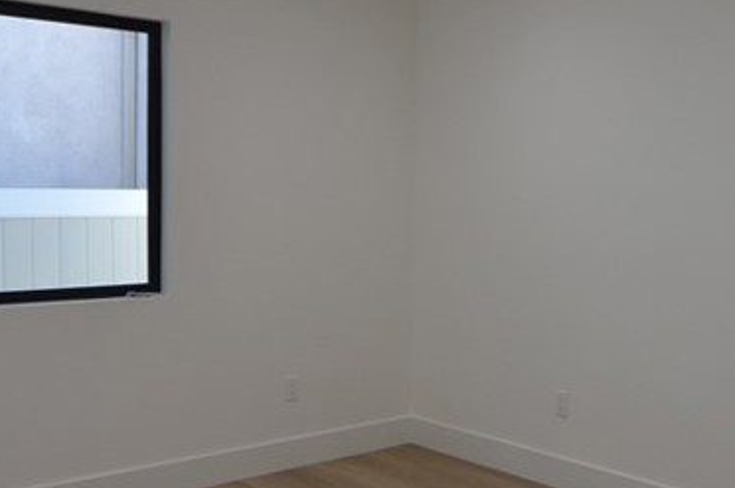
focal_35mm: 45
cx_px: 464
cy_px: 245
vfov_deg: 29.5
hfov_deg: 43.0
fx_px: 925
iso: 400
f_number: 5.6
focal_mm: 11
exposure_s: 1/125
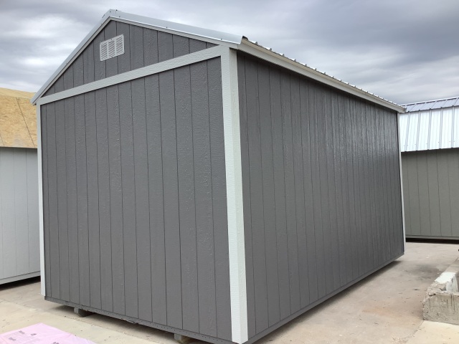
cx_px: 230
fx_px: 411
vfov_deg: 45.4
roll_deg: +1.9
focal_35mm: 31
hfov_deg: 58.4
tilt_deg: +2.3
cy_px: 172
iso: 25
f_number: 2.4
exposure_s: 1/791
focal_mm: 3.3
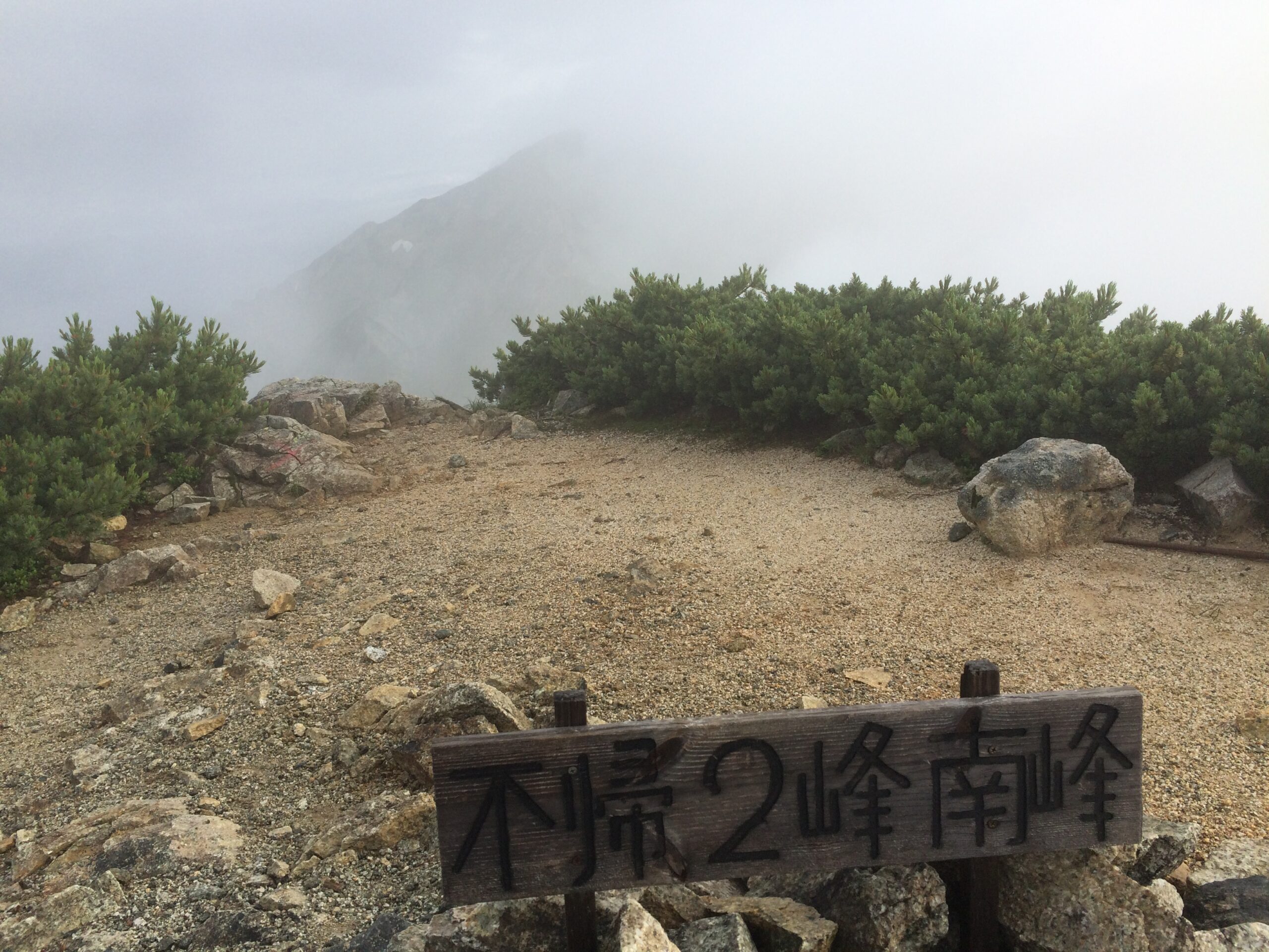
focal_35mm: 29
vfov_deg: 48.2
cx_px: 634
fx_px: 1063
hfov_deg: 61.7
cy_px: 476
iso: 32
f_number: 2.2
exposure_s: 1/820
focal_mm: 4.15
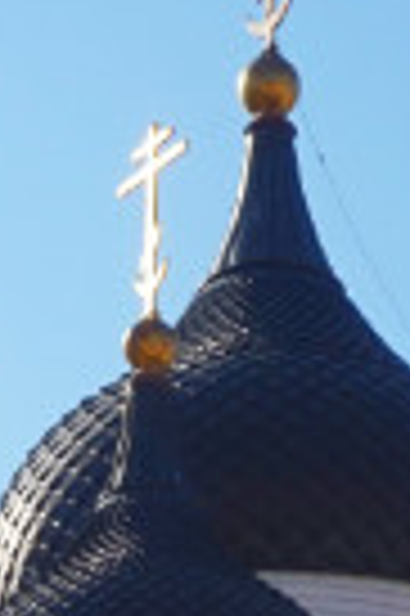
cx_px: 59
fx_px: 4384
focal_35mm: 256
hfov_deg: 5.3
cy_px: 1596
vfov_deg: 7.4
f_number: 14
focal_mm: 26
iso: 100
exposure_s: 1/125
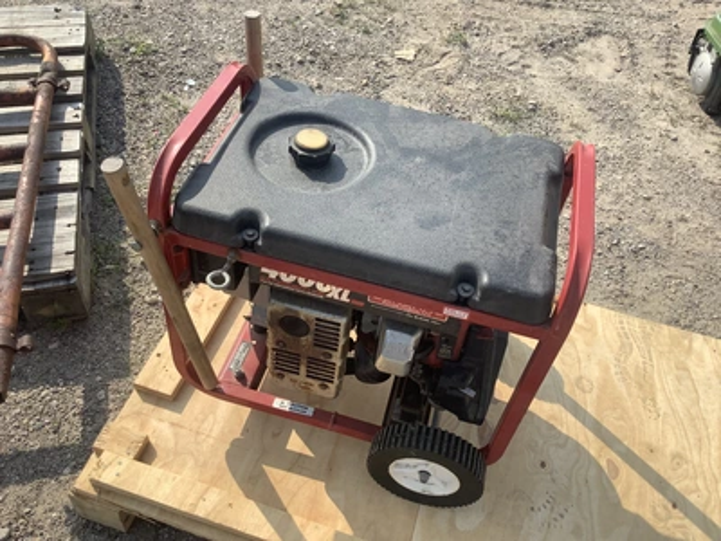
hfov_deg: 58.4
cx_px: 360
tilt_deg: -49.7
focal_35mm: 31
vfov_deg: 45.4
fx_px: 646
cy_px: 270
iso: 25
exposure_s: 1/905
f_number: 2.4
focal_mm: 3.3
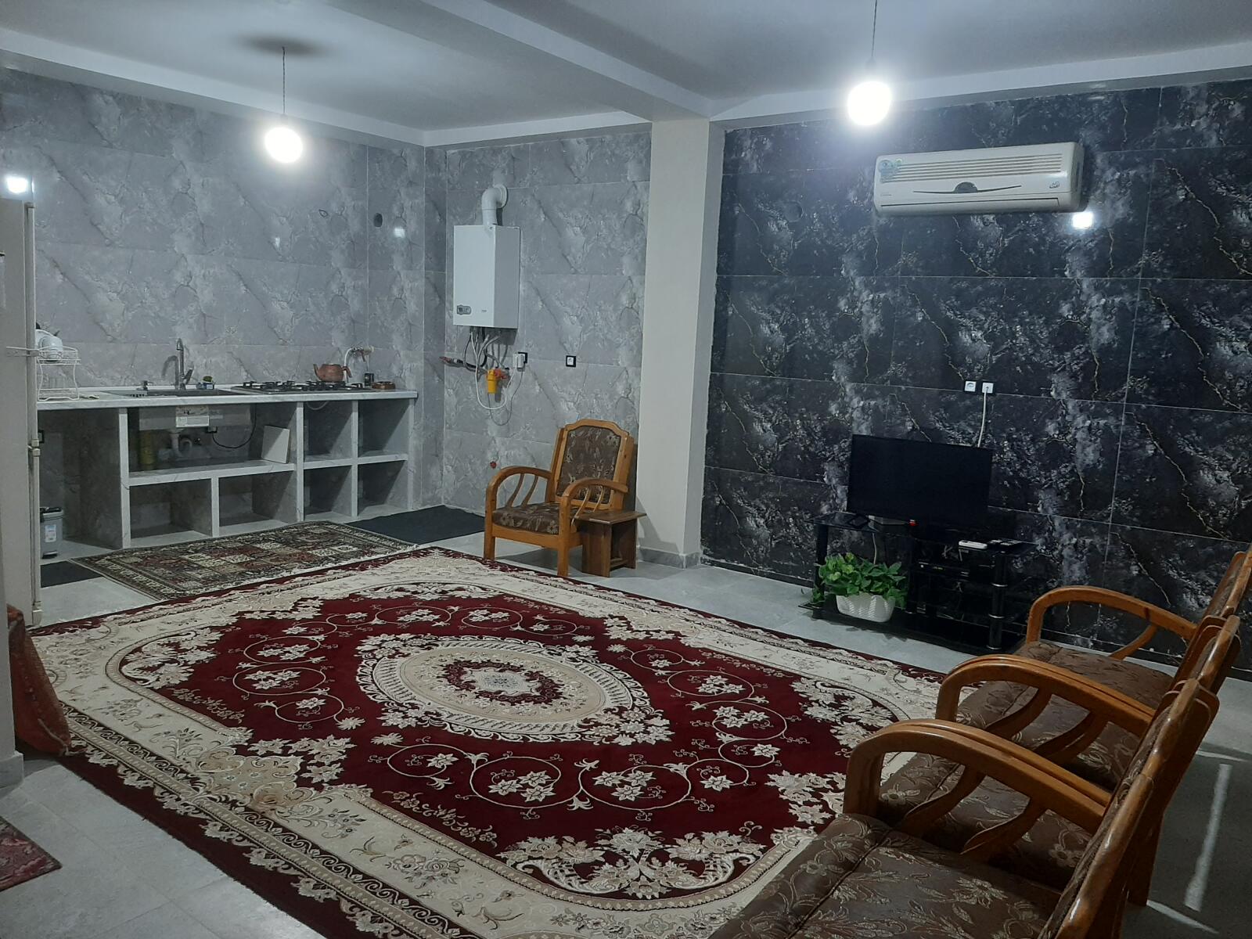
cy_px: 470
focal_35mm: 27
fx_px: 977
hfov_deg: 65.3
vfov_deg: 51.4
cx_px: 626
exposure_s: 1/50
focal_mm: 3.93
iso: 200
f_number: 1.7
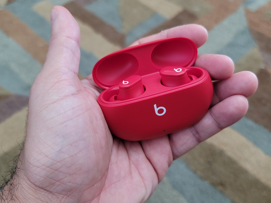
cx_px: 136
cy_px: 102
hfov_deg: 69.4
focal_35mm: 25
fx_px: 196
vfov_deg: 54.9
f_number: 1.8
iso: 200
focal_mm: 7
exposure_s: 1/60.2
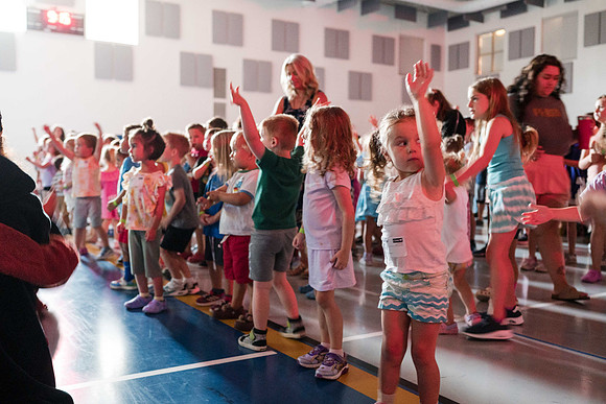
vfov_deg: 35.7
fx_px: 627
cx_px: 301
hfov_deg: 51.5
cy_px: 199
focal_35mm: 37
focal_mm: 35
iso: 6400
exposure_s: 1/30
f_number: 2.8
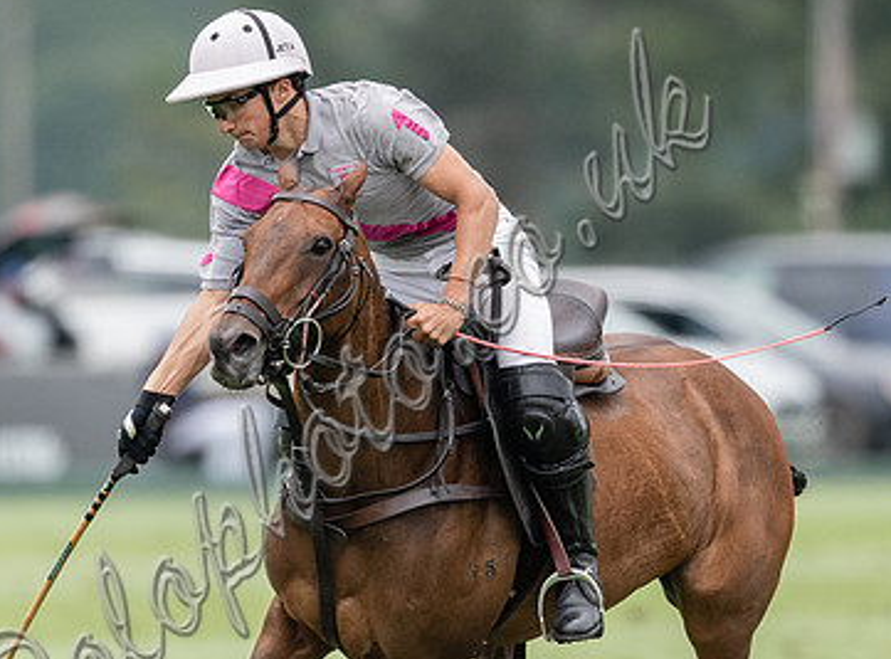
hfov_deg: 1.5
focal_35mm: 1300
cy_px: 483
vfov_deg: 1.1
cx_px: 506
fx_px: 33295
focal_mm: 500
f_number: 4
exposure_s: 1/2500
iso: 800
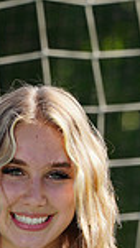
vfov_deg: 1.5
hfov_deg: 0.8
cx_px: 21
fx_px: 9478
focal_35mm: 1437
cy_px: 437
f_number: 11
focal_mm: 358
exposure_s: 1/250
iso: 200
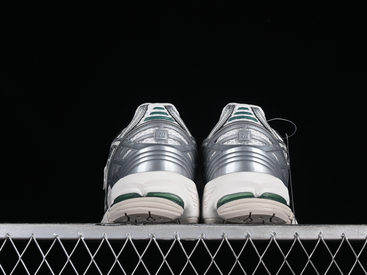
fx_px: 869
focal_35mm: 82
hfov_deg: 23.8
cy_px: 139
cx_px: 196
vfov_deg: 18.0
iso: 160
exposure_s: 1/80
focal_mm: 50
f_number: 8
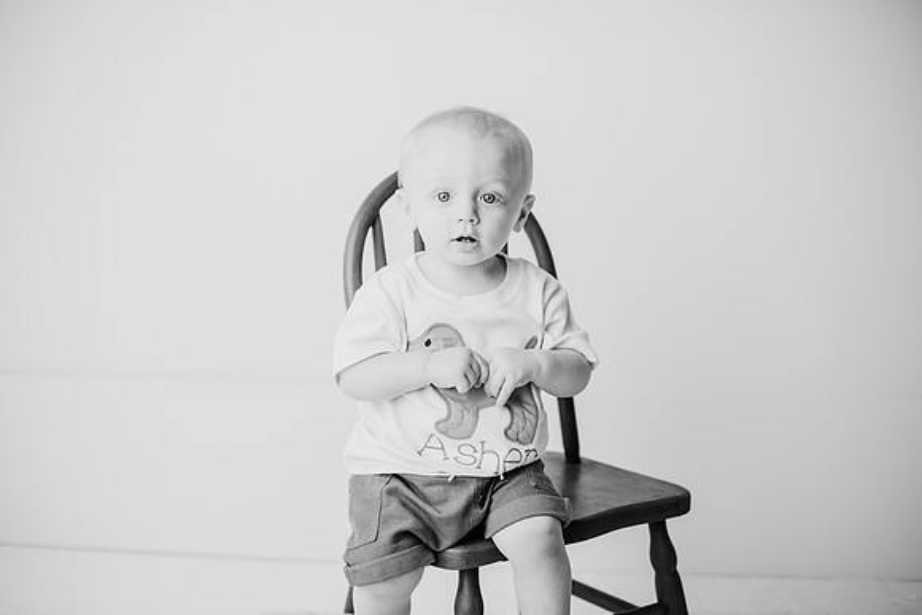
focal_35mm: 50
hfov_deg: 39.6
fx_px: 1281
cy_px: 308
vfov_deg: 27.0
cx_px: 461
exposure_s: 1/160
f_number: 2.5
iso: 100
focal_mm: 50
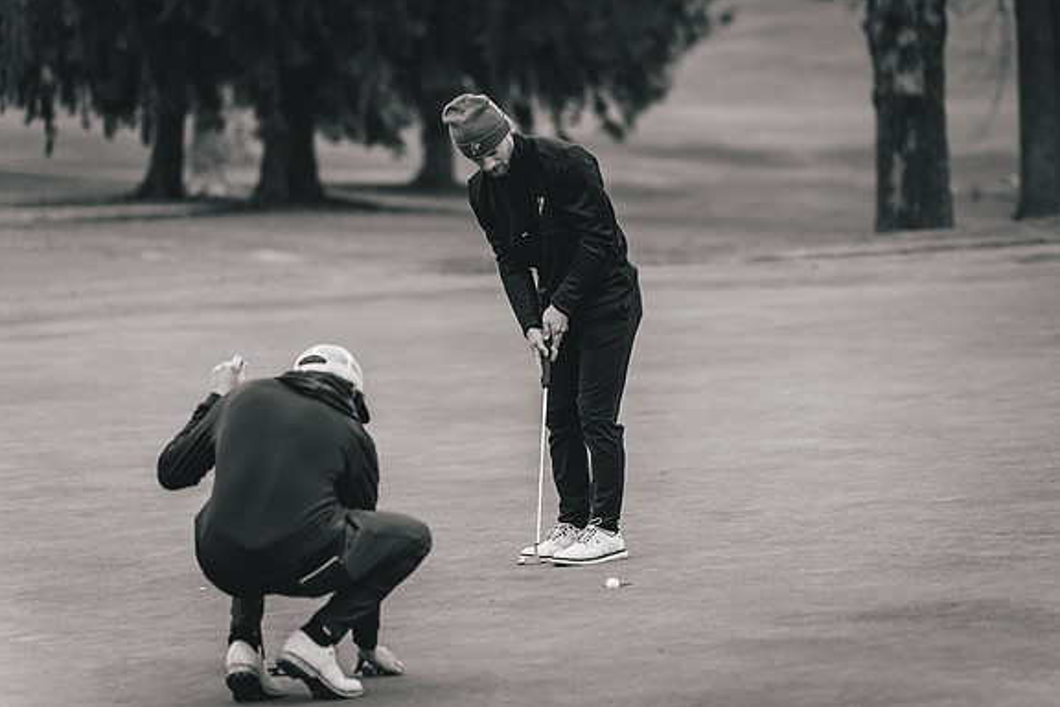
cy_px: 301
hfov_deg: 11.5
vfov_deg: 7.7
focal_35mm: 178
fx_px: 5241
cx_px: 593
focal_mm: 150
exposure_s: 1/3200
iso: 640
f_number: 2.8
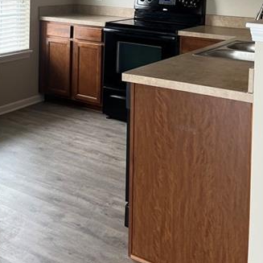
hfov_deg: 31.4
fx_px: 464
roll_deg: -1.1
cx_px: 93
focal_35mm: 54
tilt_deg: -2.7
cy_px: -4
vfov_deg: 29.4
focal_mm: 5.1
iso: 125
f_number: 1.6
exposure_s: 1/120
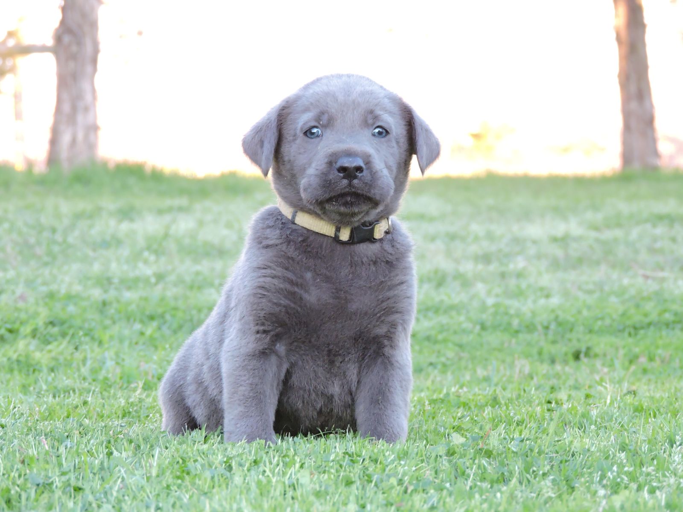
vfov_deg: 8.7
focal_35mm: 170
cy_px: 256
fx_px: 3354
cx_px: 342
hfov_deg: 11.6
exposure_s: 1/100
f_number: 4.5
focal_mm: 30.3
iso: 800
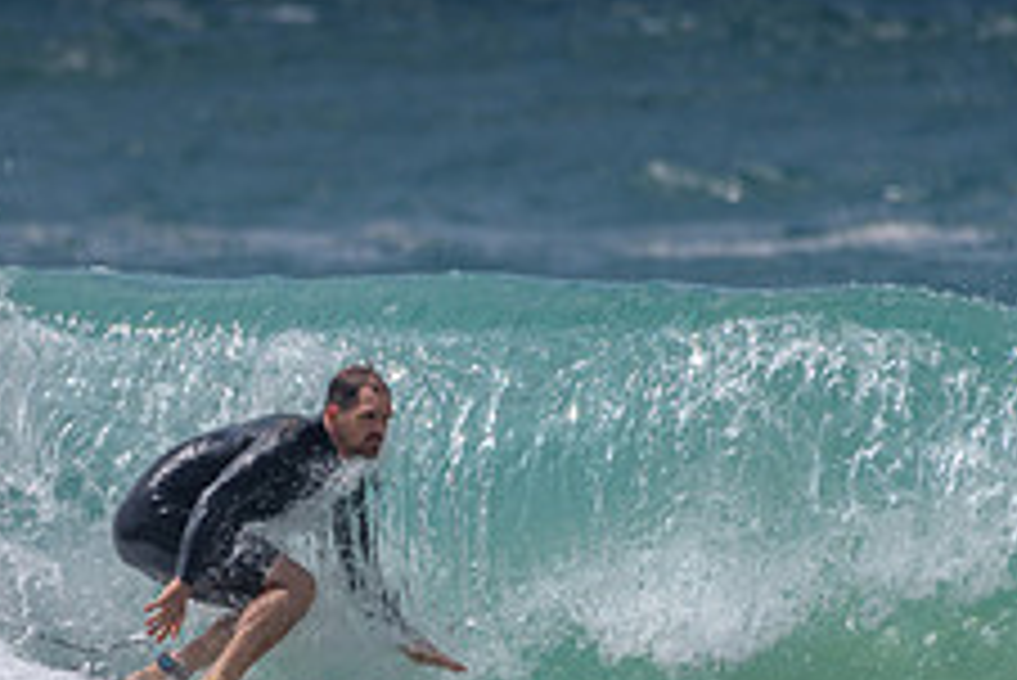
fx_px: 44605
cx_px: 287
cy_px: 641
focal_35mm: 1578
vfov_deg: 0.9
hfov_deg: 1.3
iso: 72
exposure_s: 1/2000
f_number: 5.6
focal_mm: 500
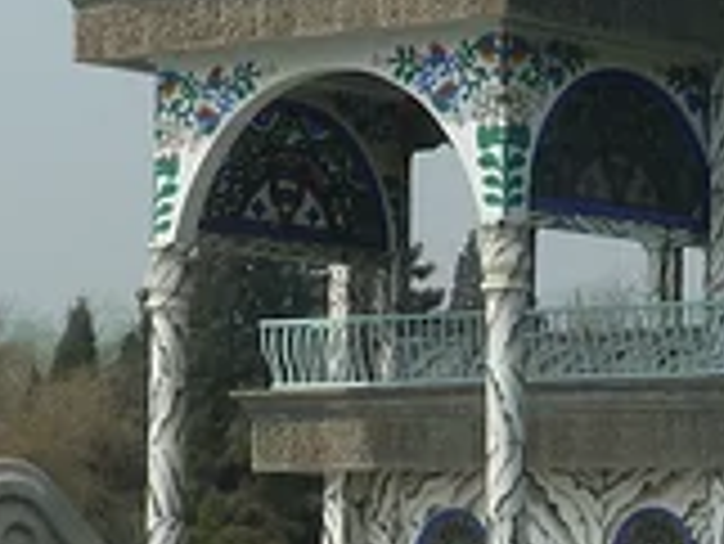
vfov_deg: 7.1
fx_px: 4375
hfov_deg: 9.4
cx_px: 522
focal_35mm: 209
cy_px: -72
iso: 80
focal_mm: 6.9
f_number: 5.6
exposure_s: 1/400
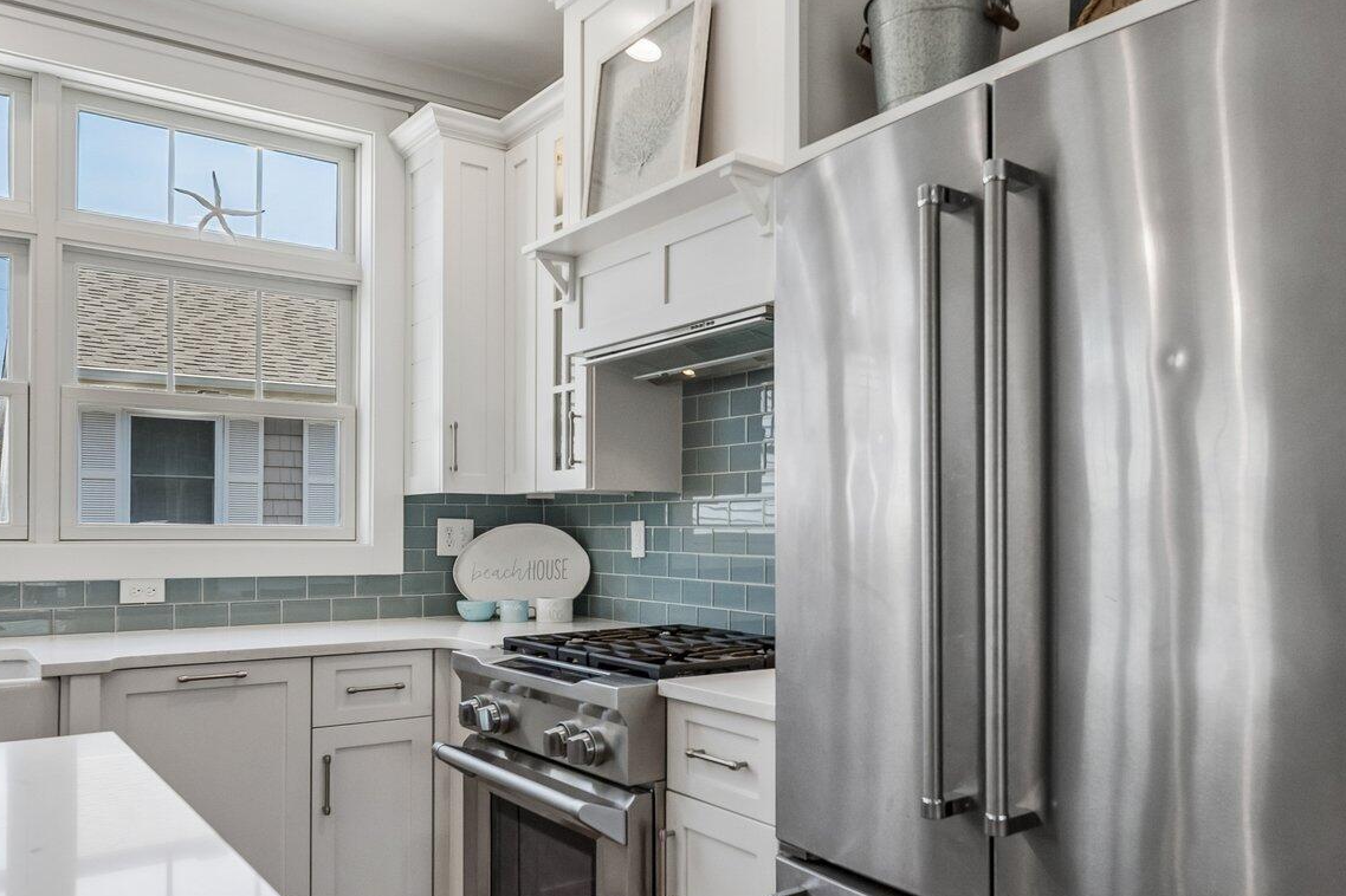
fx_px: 1009
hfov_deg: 67.4
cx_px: 705
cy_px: 463
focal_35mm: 27
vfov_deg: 47.9
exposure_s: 1/400
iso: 800
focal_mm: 15
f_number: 7.1
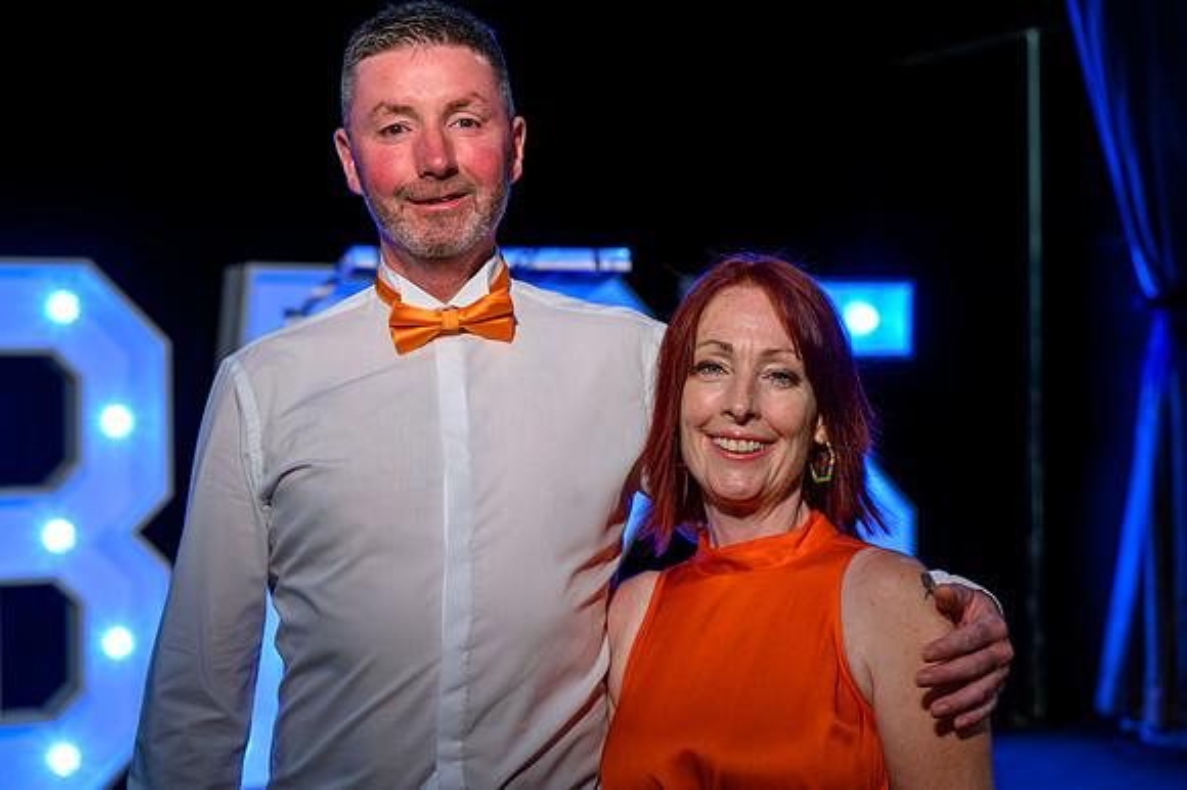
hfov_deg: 28.7
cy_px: 395
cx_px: 594
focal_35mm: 70
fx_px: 2316
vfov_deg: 19.4
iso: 2200
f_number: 4
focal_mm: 70
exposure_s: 1/200
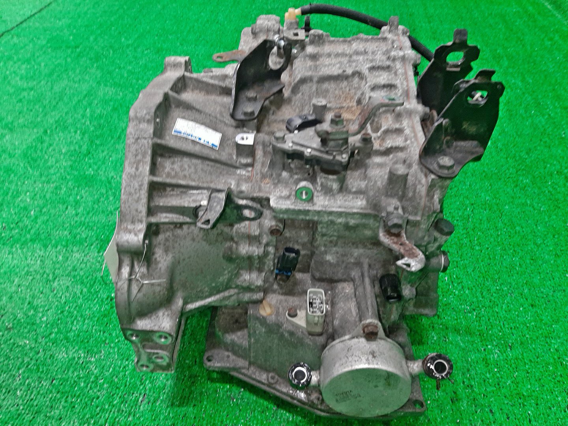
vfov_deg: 53.1
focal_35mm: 26
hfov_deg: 67.3
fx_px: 427
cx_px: 284
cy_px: 213
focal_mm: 3.93
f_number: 1.7
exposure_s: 1/50
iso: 159
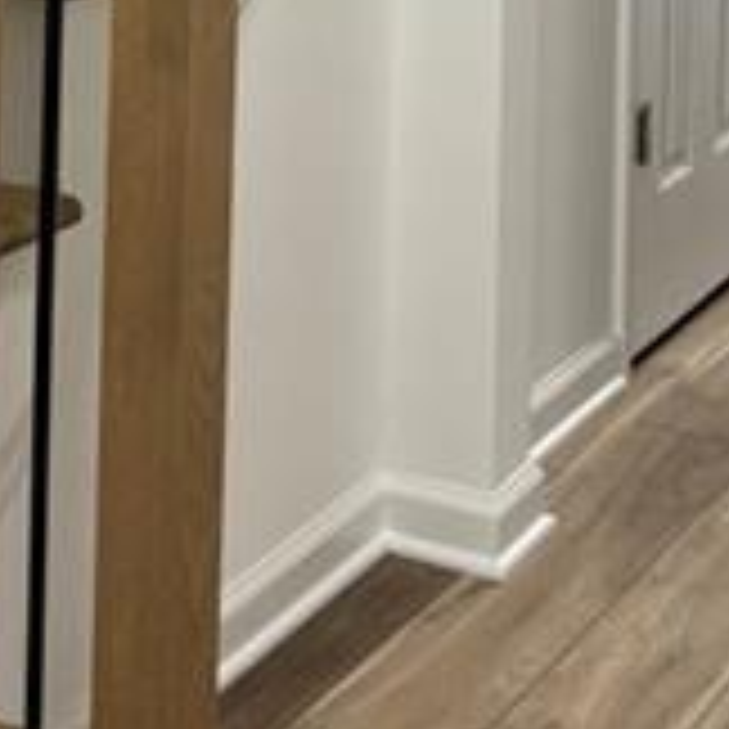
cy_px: -482
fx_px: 2597
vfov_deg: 14.5
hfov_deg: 16.0
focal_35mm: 109
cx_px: 333
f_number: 1.6
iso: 80
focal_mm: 5.96
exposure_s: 1/60
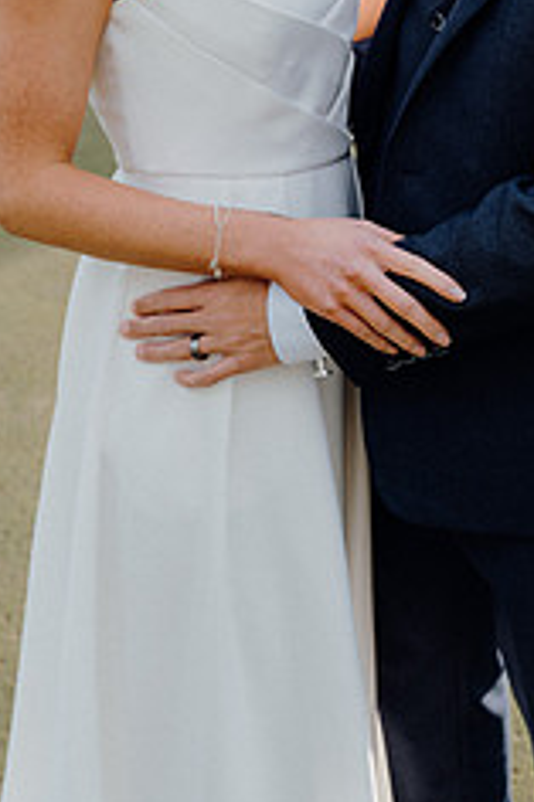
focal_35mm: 63
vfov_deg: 30.6
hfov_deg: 21.4
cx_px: 374
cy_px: 92
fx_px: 1404
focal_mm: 33
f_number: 3.5
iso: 125
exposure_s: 1/250
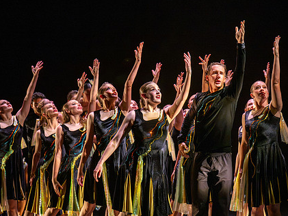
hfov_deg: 19.3
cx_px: 145
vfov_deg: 14.5
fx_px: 849
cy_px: 94
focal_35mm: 102
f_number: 2.8
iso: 3200
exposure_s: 1/250
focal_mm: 70
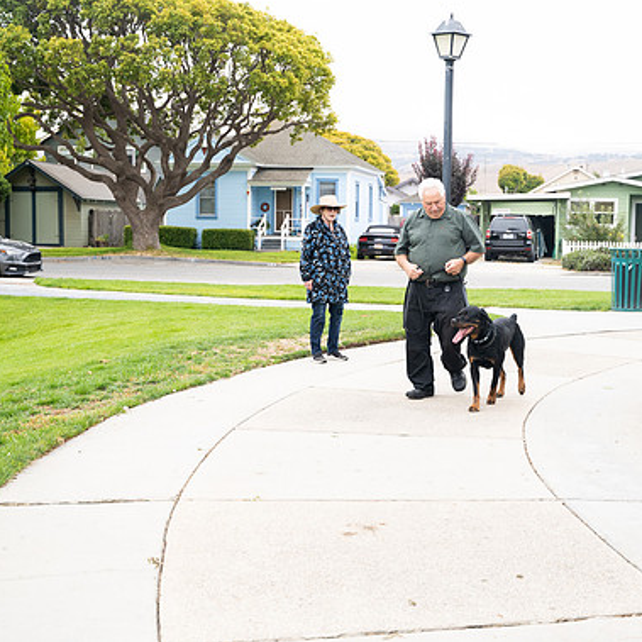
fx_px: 1091
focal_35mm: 52
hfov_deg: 32.7
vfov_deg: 32.8
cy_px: 316
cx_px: 374
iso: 640
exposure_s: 1/500
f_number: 4
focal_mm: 40
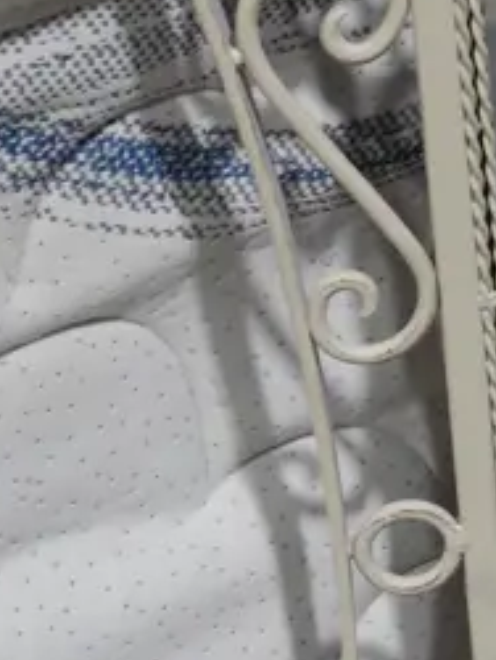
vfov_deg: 11.5
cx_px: 817
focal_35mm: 172
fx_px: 3280
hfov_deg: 8.4
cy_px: 298
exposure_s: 1/60
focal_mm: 21
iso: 250
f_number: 4.6
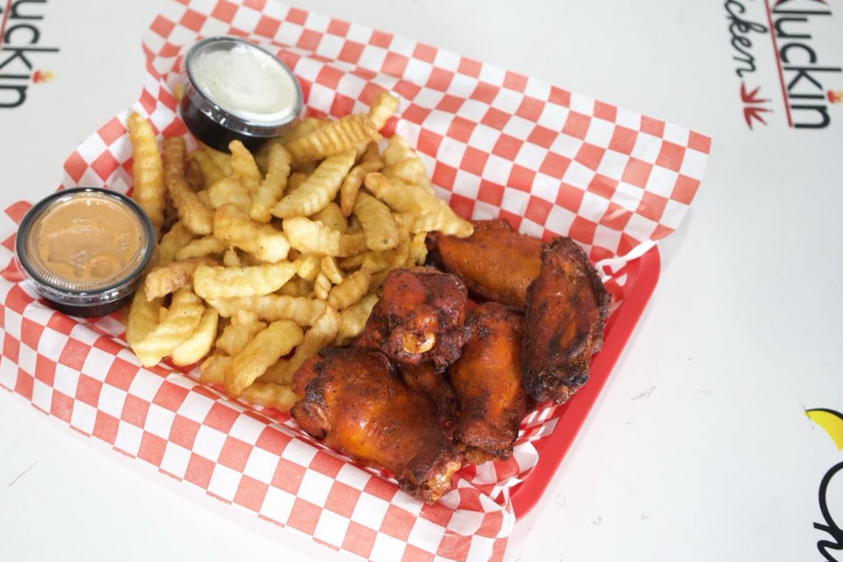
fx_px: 1311
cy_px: 284
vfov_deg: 24.2
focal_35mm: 56
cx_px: 363
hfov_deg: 35.6
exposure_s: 1/125
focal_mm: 47
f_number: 4.5
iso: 2500
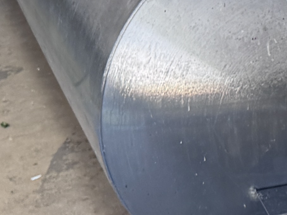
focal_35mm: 151
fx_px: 1252
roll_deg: -0.6
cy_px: -223
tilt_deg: -6.1
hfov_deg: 11.5
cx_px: 609
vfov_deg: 9.2
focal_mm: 6.76
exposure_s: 1/120
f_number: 1.78
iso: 80
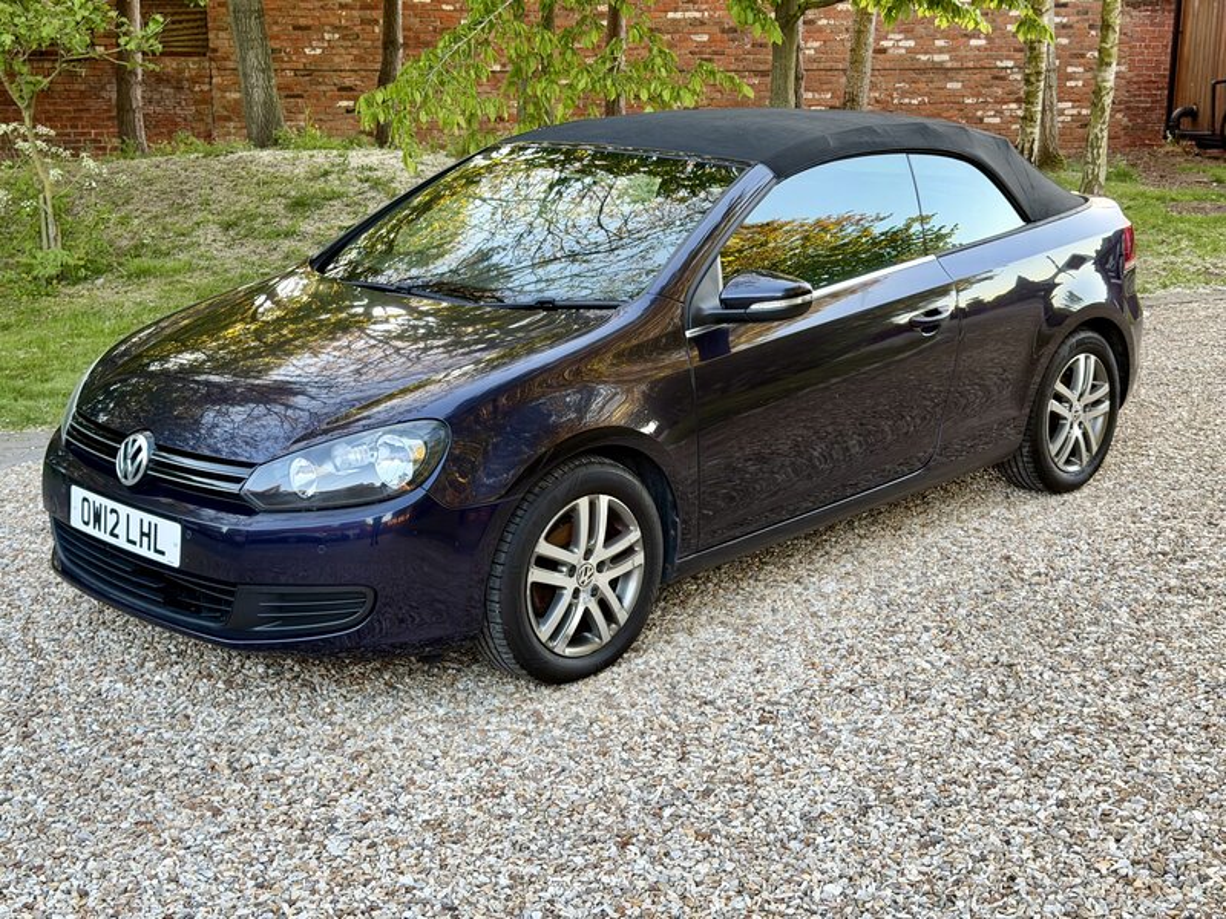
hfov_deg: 39.7
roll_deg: -0.5
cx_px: 613
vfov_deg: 30.3
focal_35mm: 48
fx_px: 1700
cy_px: 460
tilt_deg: -13.8
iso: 80
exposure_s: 1/121
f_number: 1.78
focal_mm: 6.76
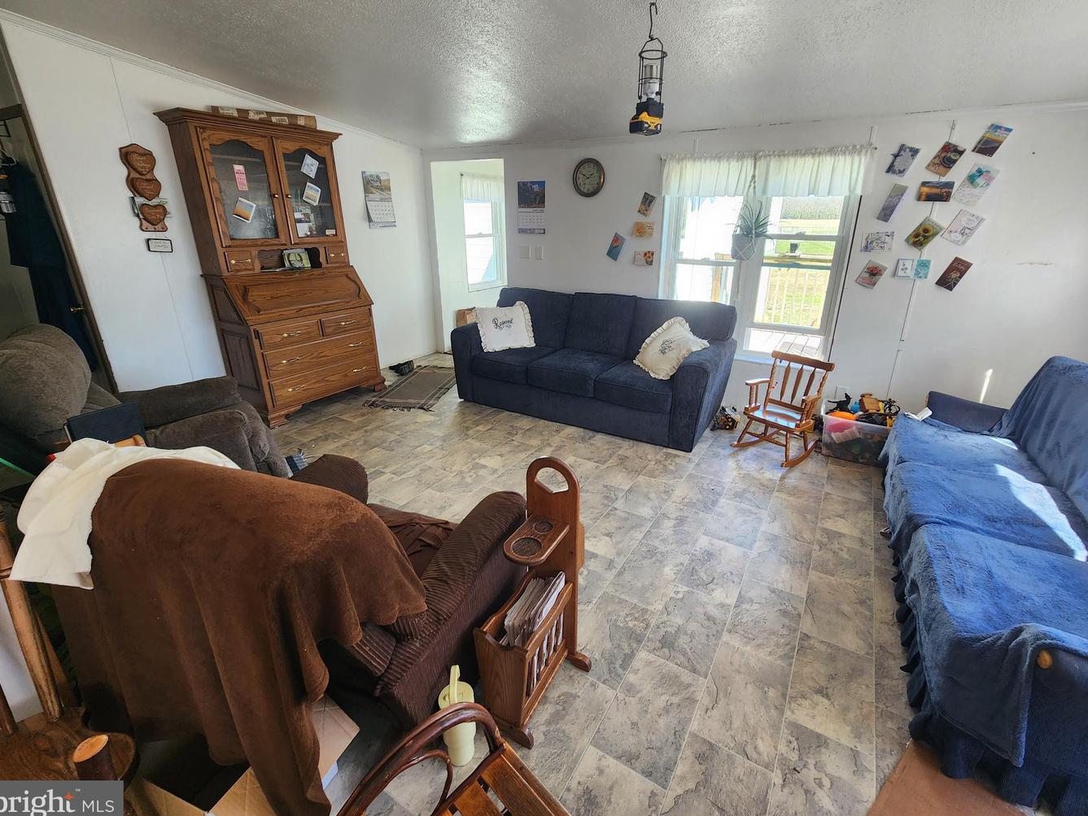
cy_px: 388
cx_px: 566
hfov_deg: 102.0
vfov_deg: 85.6
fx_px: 440
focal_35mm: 14
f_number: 2.2
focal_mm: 2.2
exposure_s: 1/60
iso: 64
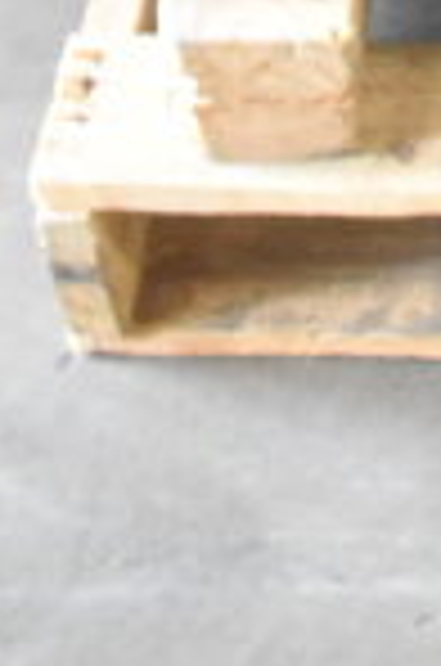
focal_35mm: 186
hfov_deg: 6.8
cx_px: 1210
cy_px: -1150
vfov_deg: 9.4
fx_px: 3434
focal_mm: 20
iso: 6400
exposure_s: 1/125
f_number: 5.6
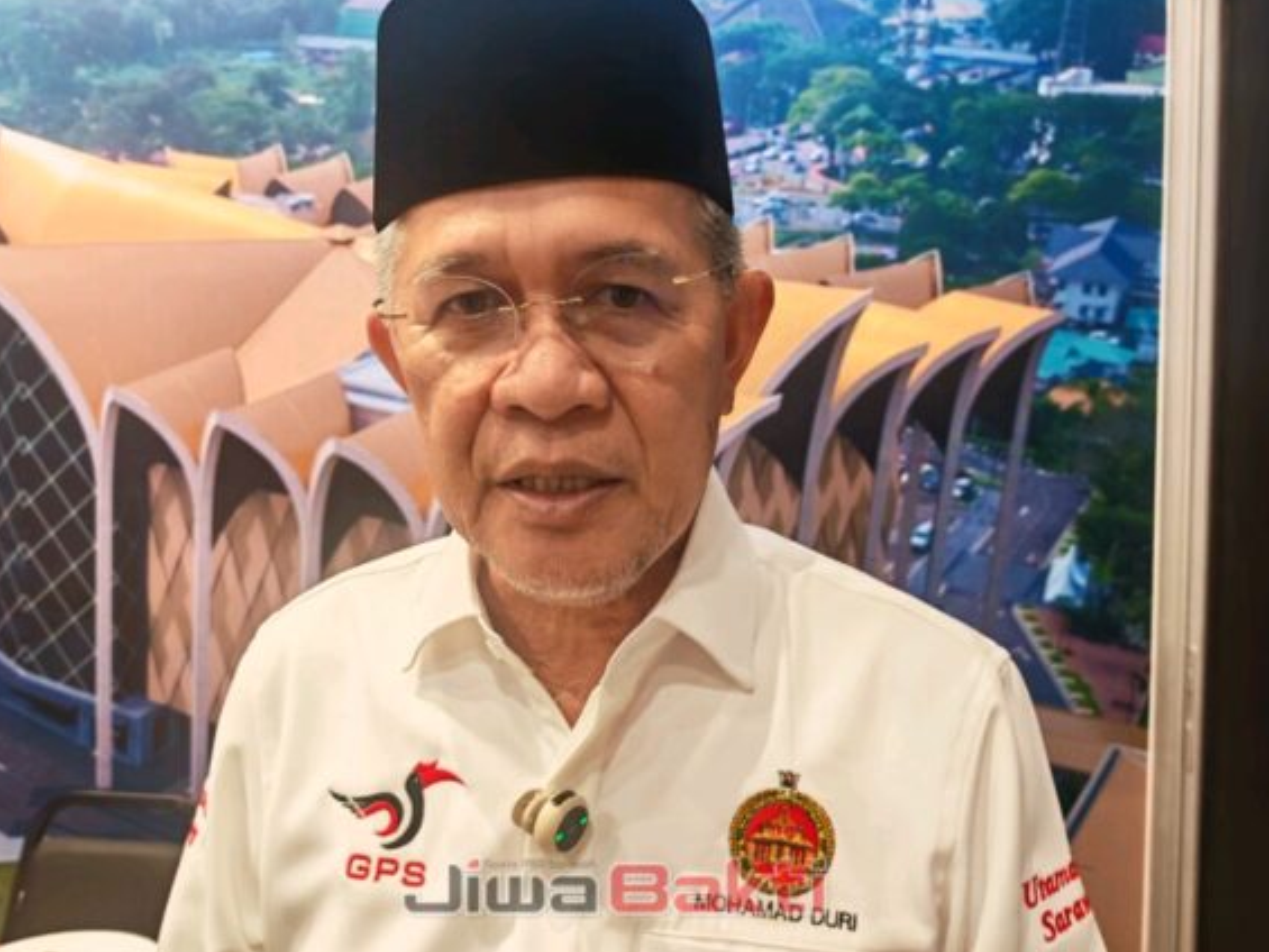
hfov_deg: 53.9
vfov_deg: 41.8
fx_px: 1247
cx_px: 613
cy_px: 451
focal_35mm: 34
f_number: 2
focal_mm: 6.83
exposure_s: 1/50
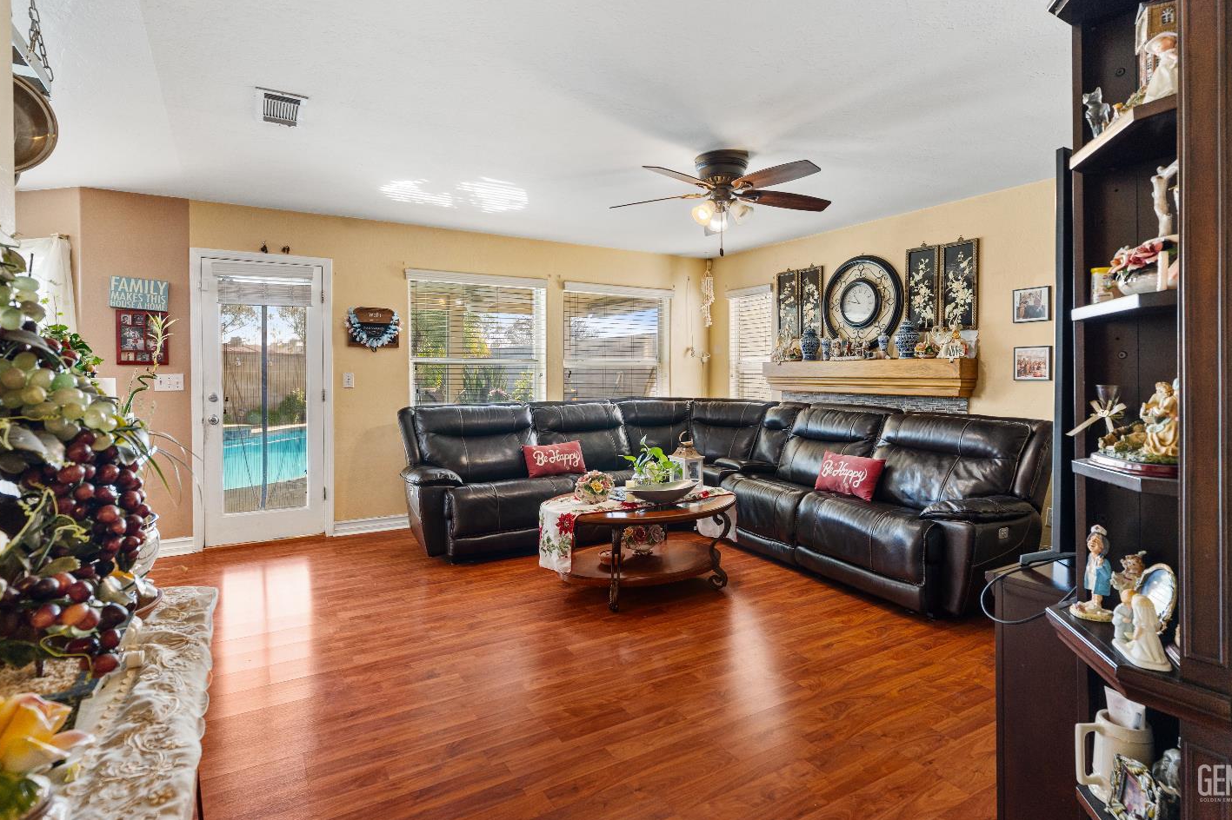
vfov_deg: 67.3
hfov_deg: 90.0
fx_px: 616
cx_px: 625
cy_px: 390
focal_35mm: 18
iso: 400
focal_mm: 17
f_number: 5.6
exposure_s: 1/2
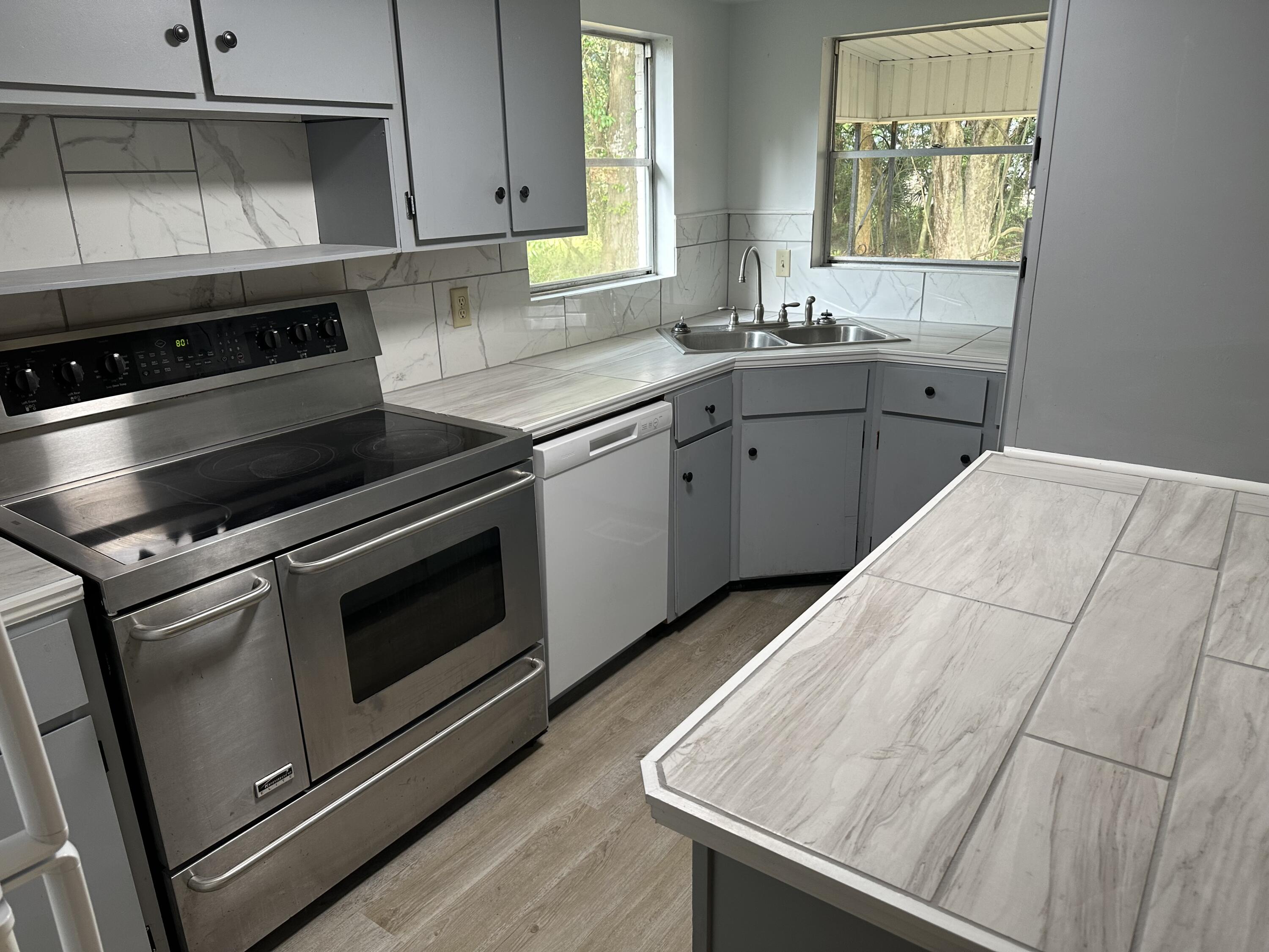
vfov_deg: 56.8
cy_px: 476
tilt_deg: -19.0
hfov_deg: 71.6
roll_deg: +1.7
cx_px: 634
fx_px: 880
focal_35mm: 24
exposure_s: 1/60
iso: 125
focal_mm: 6.86
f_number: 1.78
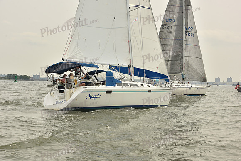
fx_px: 469
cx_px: 120
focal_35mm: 70
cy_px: 80
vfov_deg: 19.5
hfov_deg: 28.8
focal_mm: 70
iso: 250
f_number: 10
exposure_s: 1/640
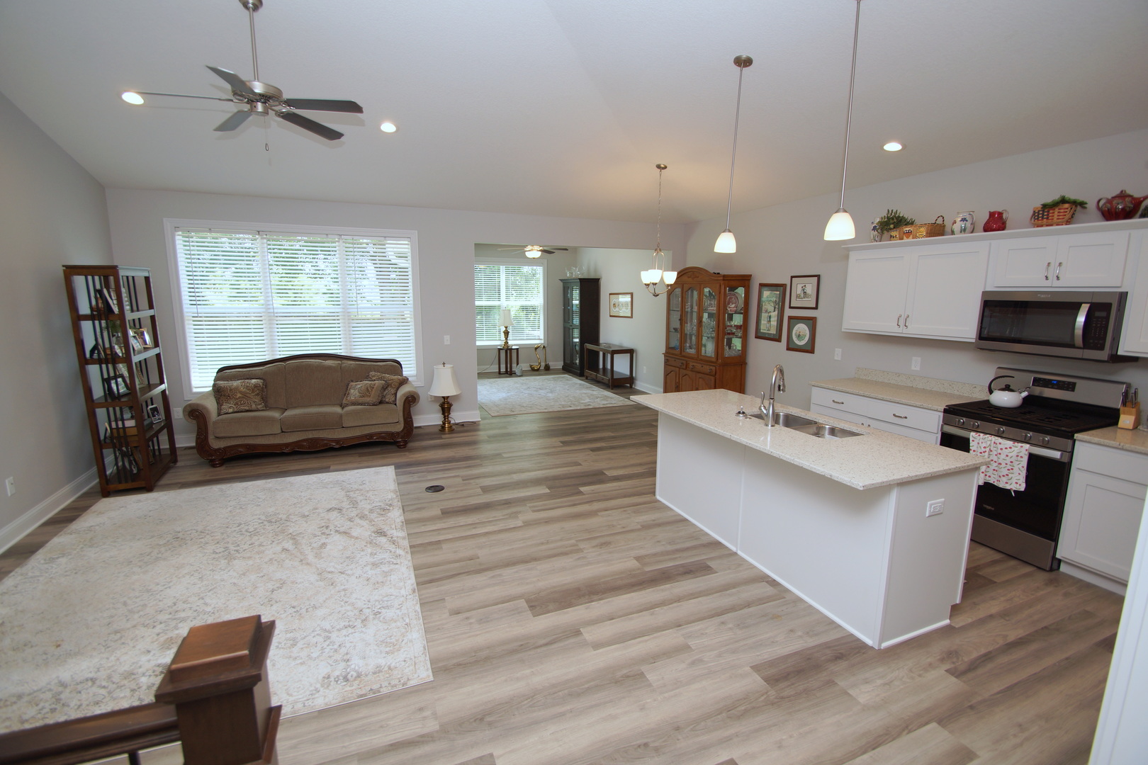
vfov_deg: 77.3
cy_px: 382
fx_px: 478
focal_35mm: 15
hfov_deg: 100.4
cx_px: 574
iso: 100
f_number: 4
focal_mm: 10
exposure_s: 1/60
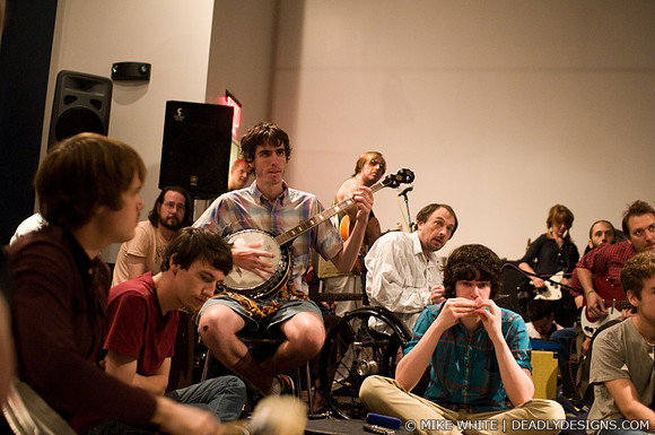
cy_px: 218
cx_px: 328
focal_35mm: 45
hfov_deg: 43.7
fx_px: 818
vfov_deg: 29.8
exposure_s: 1/40
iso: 1600
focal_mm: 30
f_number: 1.4
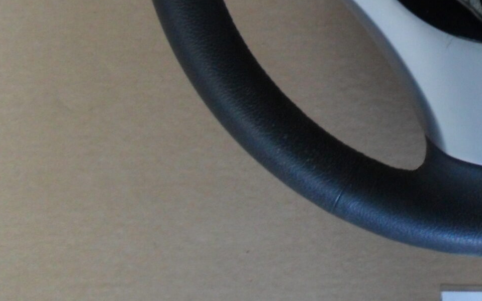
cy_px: -40
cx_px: 525
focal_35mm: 99
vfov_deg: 13.0
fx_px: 1301
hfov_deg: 20.1
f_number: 3
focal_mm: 6.3
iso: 160
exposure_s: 1/45
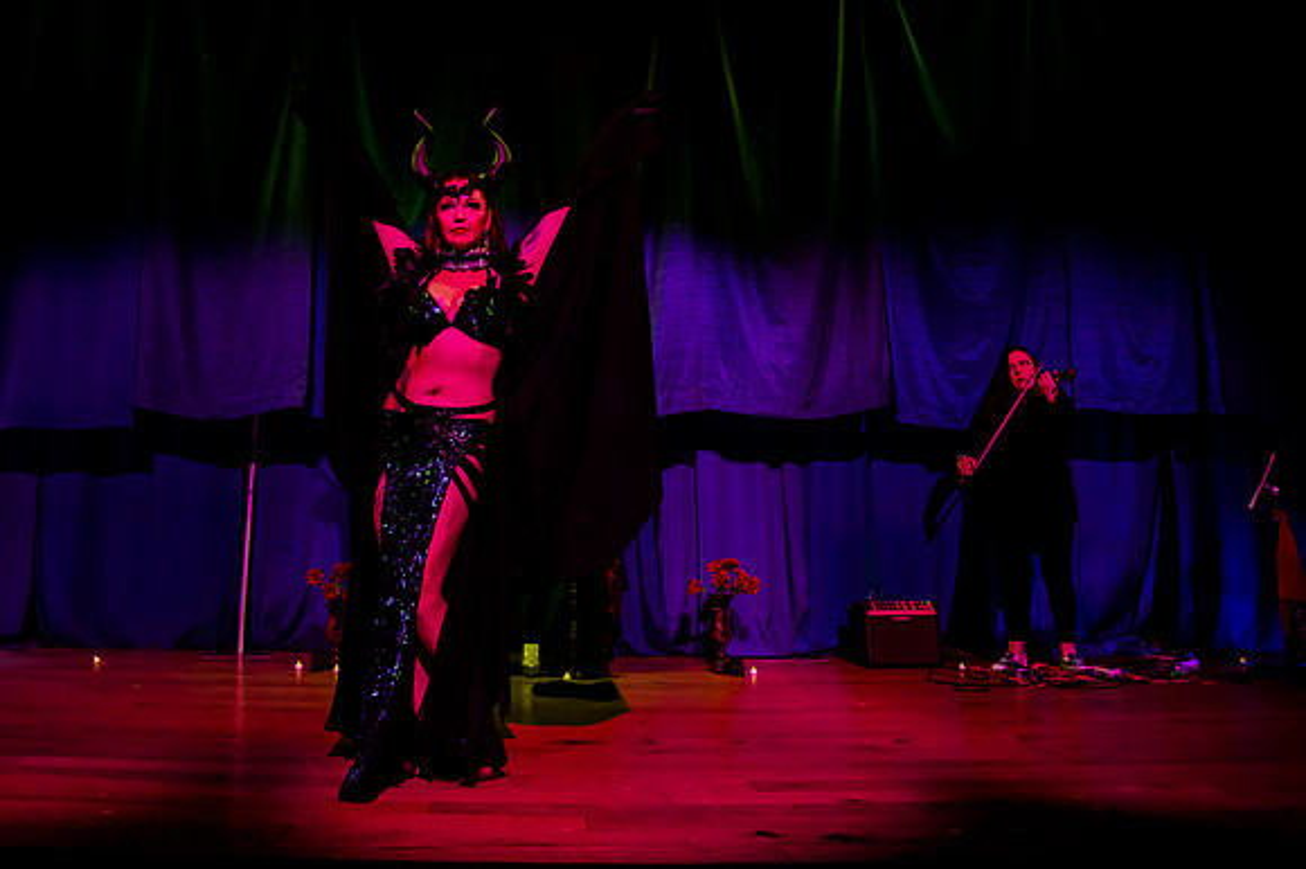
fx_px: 1053
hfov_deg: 63.0
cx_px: 515
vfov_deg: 44.6
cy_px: 343
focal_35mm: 29
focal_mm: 24
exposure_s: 1/100
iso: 4000
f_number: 4
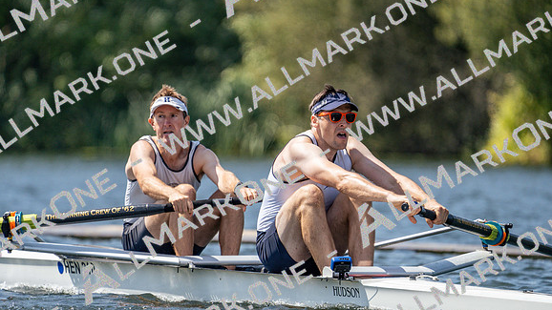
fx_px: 9235
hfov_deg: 3.4
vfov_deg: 1.9
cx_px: 276
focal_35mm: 631
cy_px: 158
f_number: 6.3
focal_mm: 600
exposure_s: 1/2000
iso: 400
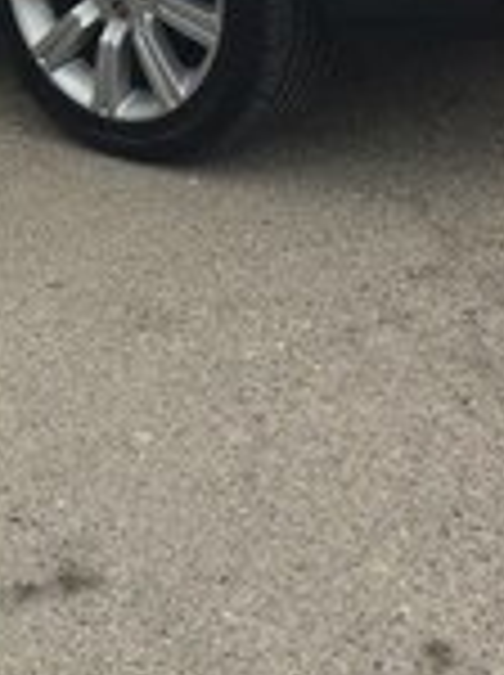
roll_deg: +3.3
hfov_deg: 14.8
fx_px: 1869
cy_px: -104
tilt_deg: -12.8
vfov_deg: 19.4
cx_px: -112
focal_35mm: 96
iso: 32
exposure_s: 1/873
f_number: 2.2
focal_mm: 4.15
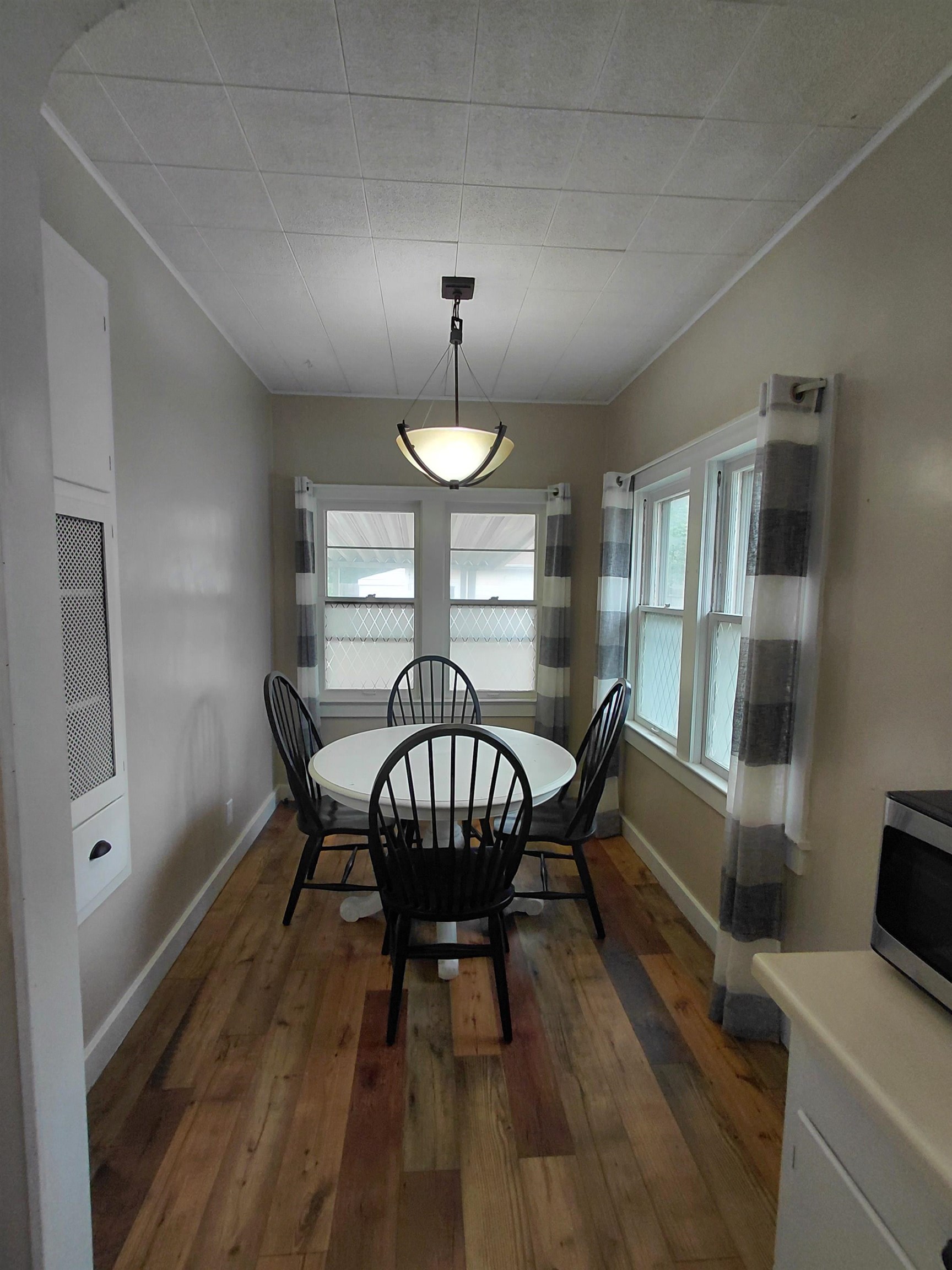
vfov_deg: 94.5
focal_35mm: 16
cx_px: 476
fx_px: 587
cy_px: 635
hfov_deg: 78.1
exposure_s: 1/50
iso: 50
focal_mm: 1.64
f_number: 2.2
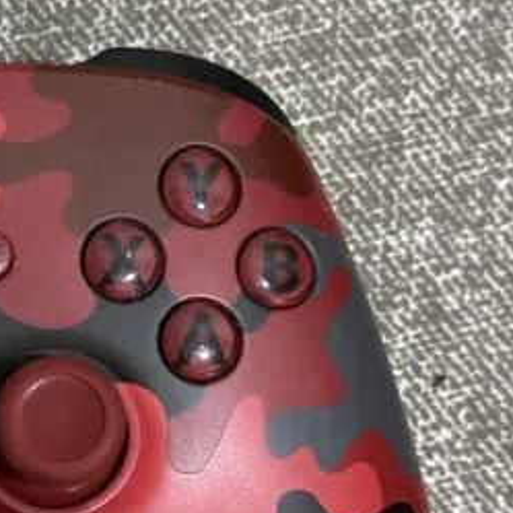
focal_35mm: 109
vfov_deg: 15.8
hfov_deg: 15.4
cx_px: -109
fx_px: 1828
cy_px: 439
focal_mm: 6.86
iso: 500
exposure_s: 1/40
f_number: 1.78
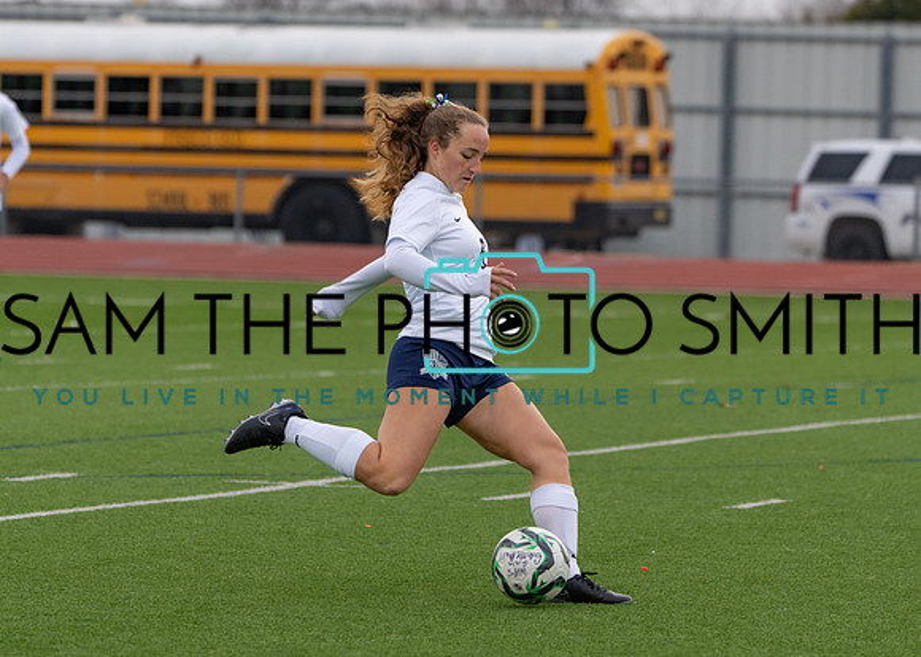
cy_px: 315
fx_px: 7533
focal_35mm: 288
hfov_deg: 7.0
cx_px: 462
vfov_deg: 5.0
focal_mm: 226
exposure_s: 1/1250
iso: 800
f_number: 5.6
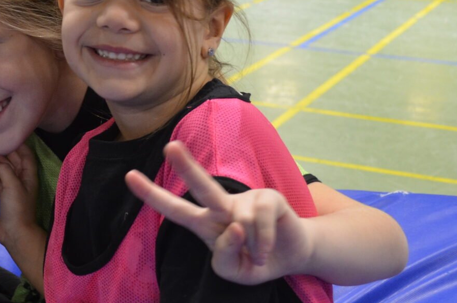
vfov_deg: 15.5
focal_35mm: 87
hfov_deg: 22.8
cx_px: 42
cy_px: 62
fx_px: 1102
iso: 640
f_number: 4
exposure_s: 1/60
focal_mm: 20
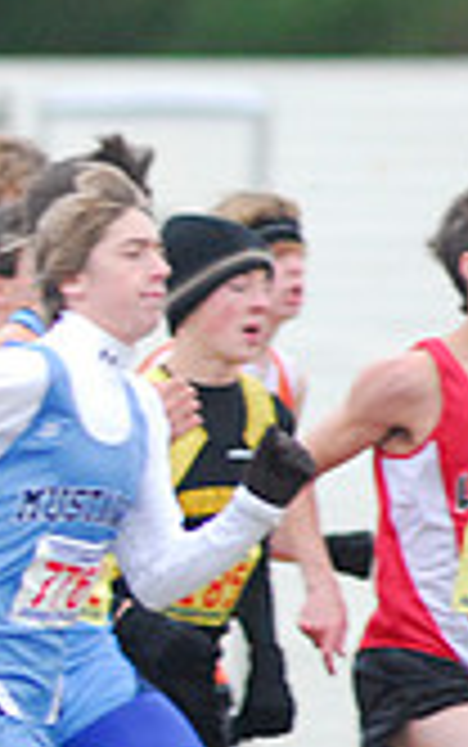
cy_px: 540
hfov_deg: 0.8
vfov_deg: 1.3
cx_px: -792
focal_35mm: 1603
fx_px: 32656
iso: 800
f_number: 4
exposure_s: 1/640
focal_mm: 300
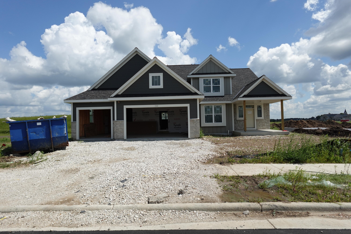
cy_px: 117
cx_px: 176
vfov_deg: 61.9
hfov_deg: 84.0
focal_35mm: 20
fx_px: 195
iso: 125
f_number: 2
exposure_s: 1/6400
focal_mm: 7.6
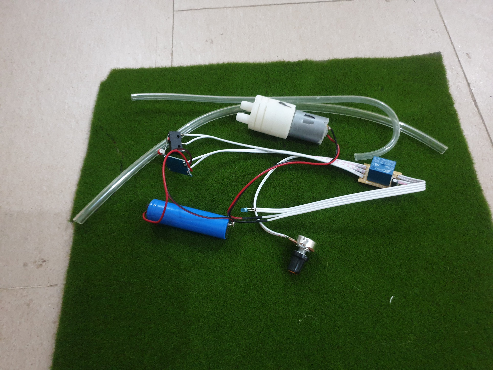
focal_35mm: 26
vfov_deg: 53.1
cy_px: 185
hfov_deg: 67.3
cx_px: 246
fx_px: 370
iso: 320
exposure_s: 1/13
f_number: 1.5
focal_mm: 4.3
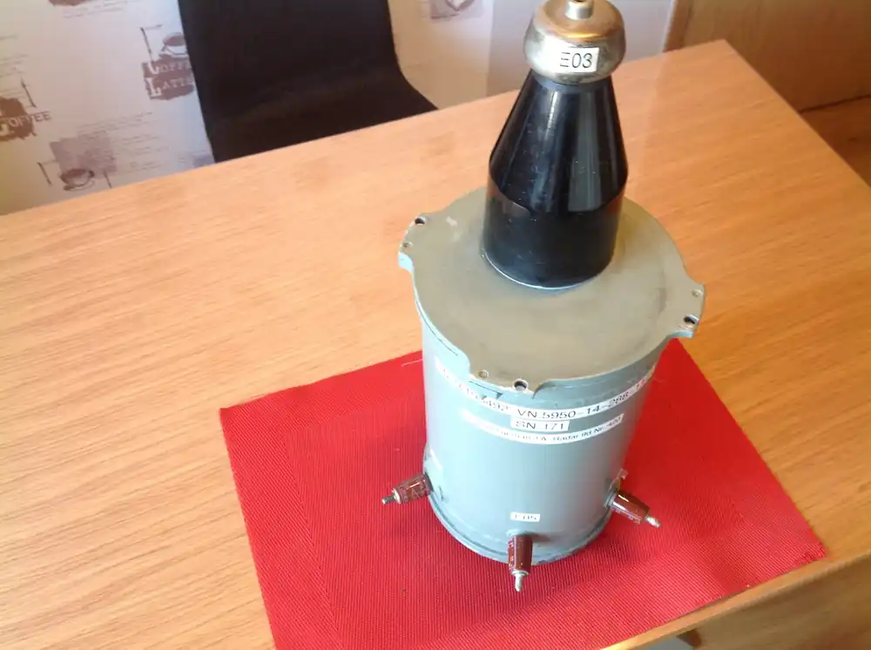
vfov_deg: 40.6
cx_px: 436
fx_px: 879
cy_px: 325
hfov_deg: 52.7
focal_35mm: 35
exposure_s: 1/15
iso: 64
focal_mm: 4.28
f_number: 2.4
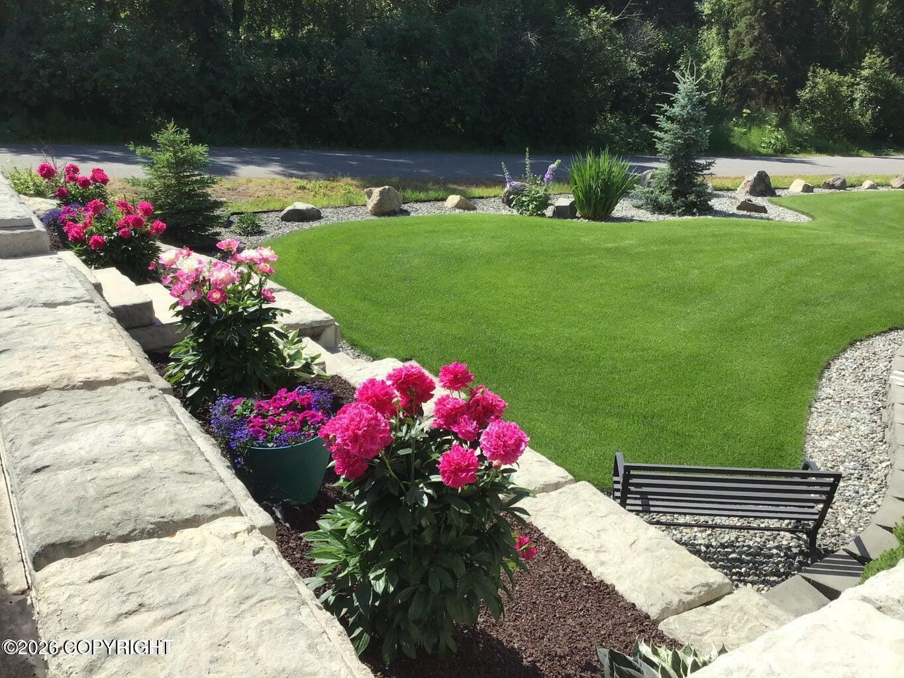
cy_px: 339
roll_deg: -0.4
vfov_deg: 45.4
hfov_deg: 58.3
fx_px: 810
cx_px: 452
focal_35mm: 31
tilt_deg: -20.6
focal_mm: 3.3
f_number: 2.4
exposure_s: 1/849
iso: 25
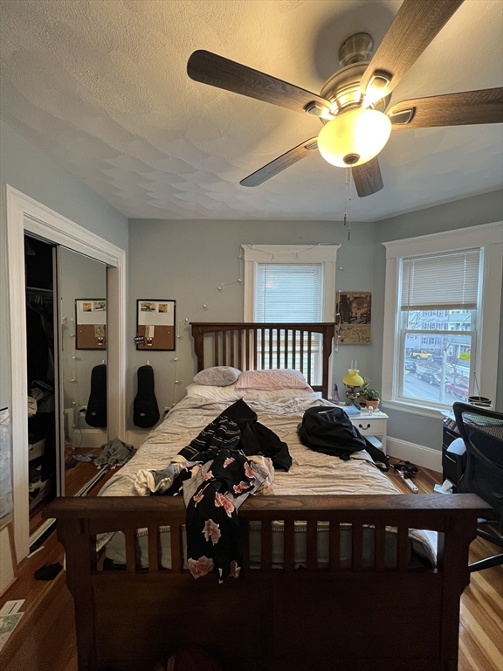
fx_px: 252
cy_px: 336
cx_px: 252
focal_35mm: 13
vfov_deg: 106.2
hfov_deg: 89.9
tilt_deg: -1.9
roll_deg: -0.8
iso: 320
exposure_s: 1/60
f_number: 1.8
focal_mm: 1.57
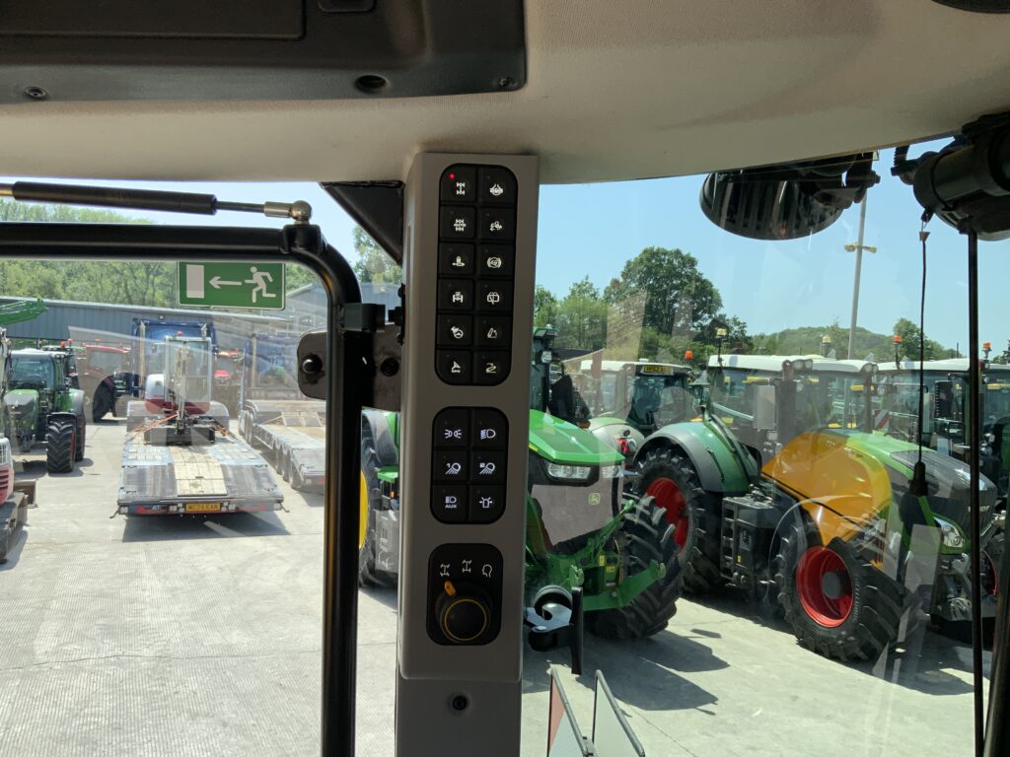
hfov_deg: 61.7
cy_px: 378
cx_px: 505
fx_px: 846
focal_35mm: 29
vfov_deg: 48.2
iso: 16
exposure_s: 1/556
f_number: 1.8
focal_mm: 3
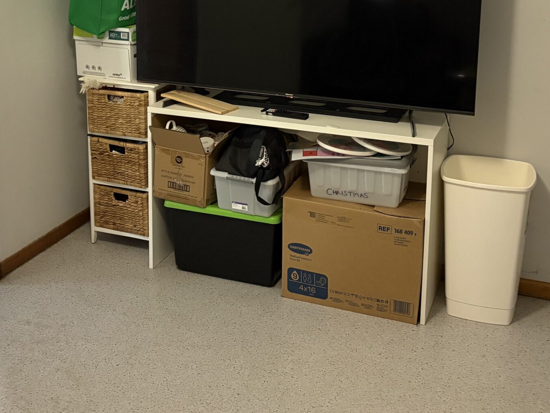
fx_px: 779
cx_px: 231
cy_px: 50
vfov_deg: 28.6
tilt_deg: -10.8
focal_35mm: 49
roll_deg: +0.9
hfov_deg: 38.8
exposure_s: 1/50
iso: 400
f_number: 1.6
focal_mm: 5.96
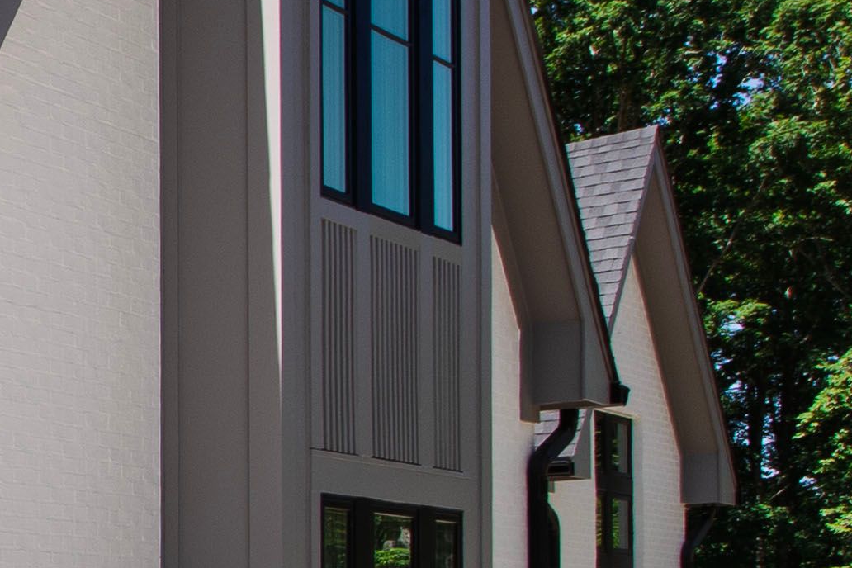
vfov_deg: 16.6
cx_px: -708
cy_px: 590
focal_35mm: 80
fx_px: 1893
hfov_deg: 19.0
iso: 100
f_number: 8
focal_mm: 10
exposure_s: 1/100
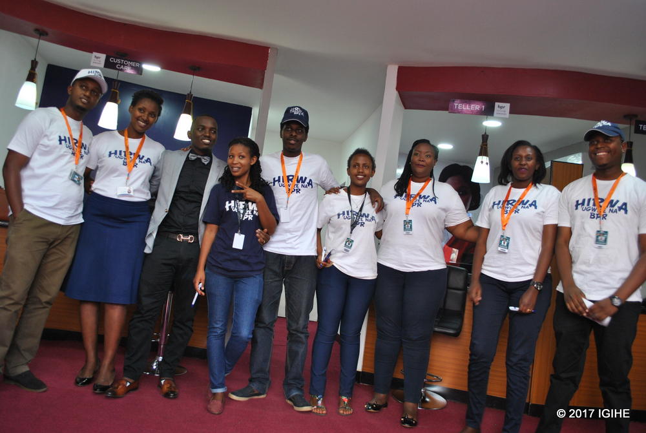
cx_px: 323
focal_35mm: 27
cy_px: 216
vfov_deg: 48.1
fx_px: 485
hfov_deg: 67.3
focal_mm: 18
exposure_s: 1/30
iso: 250
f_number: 3.5
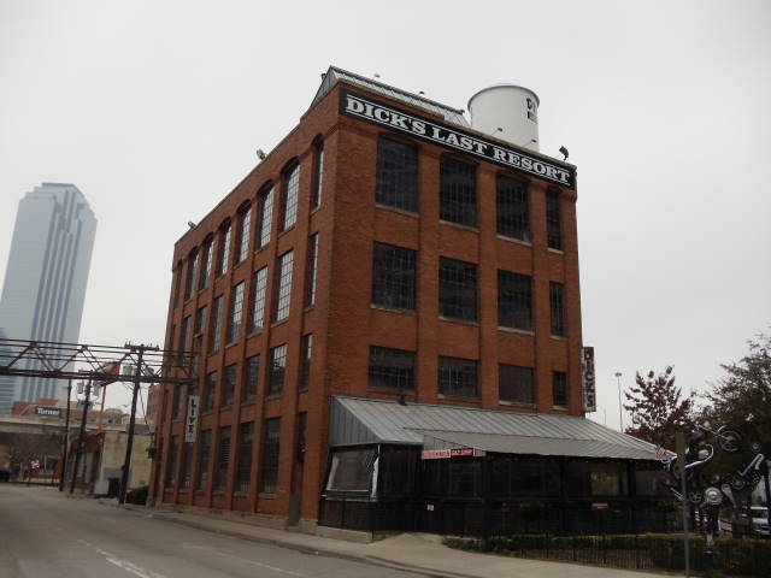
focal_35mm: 44
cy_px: 289
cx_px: 386
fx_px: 980
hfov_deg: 42.9
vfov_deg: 32.9
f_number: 3.5
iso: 80
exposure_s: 1/320
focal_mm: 6
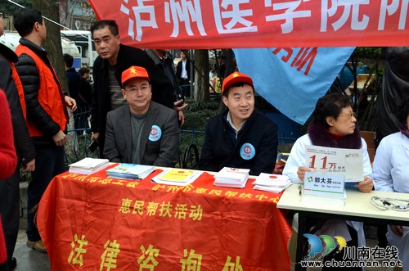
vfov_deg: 31.7
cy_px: 136
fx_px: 476
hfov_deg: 46.5
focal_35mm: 42
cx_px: 204
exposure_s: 1/125
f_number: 5.6
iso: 200
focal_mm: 28
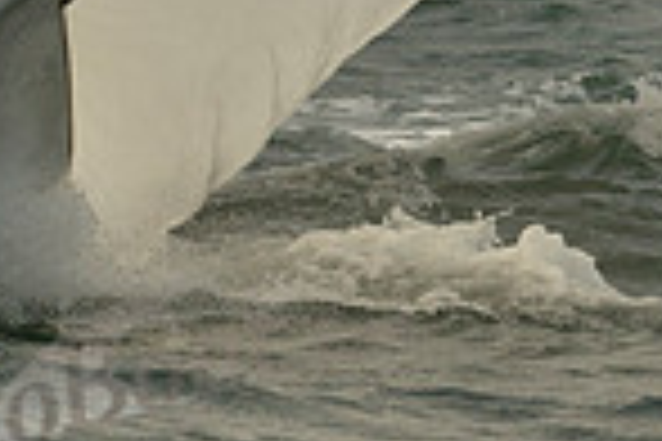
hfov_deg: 2.6
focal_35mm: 787
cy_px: -236
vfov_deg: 1.7
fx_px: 14471
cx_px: -455
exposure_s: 1/1250
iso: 280
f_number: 11
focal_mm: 200
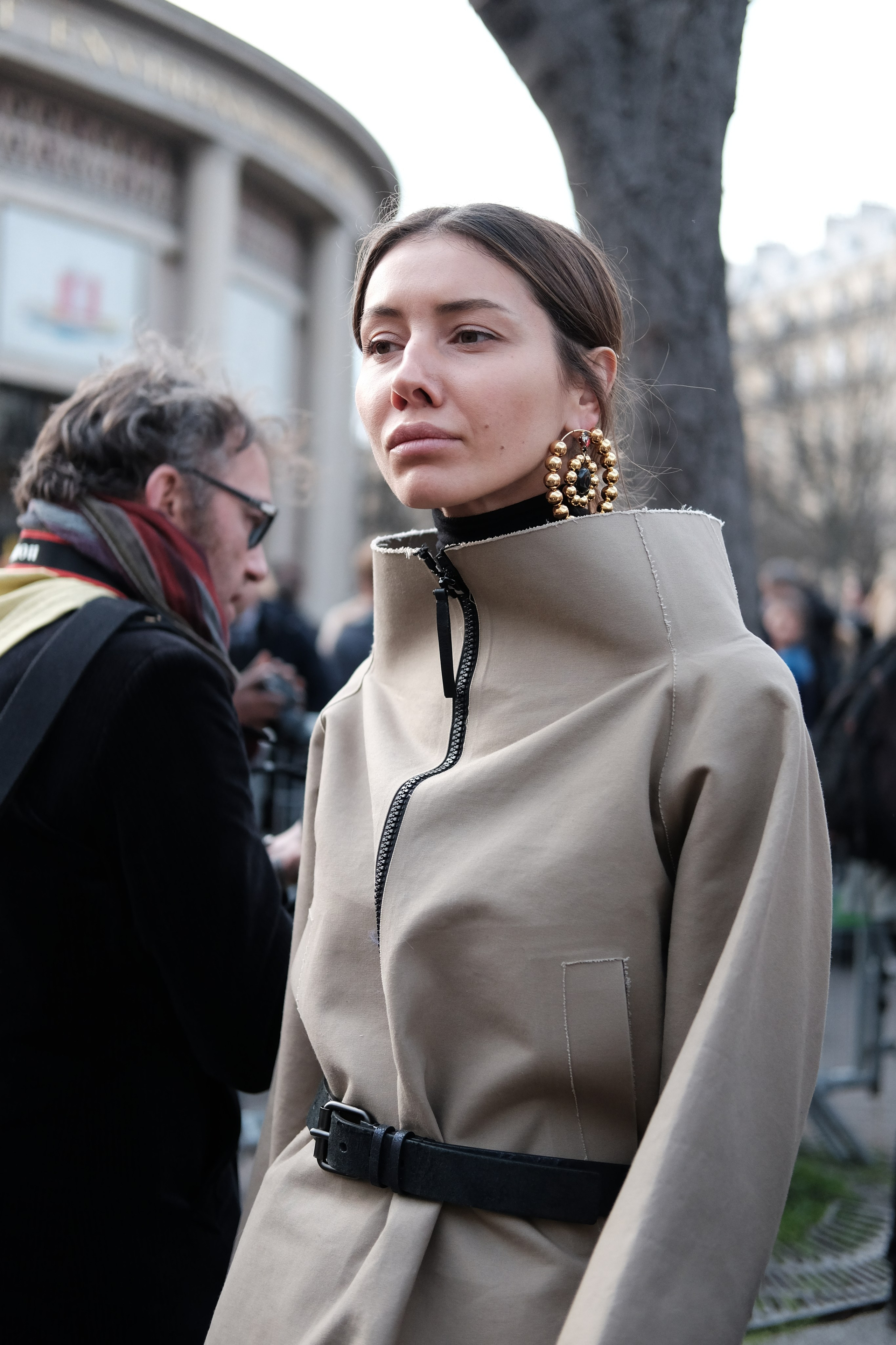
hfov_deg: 25.5
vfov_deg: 37.5
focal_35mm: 53
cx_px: 448
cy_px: 672
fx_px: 1979
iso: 800
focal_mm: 35
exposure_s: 1/3200
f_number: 2
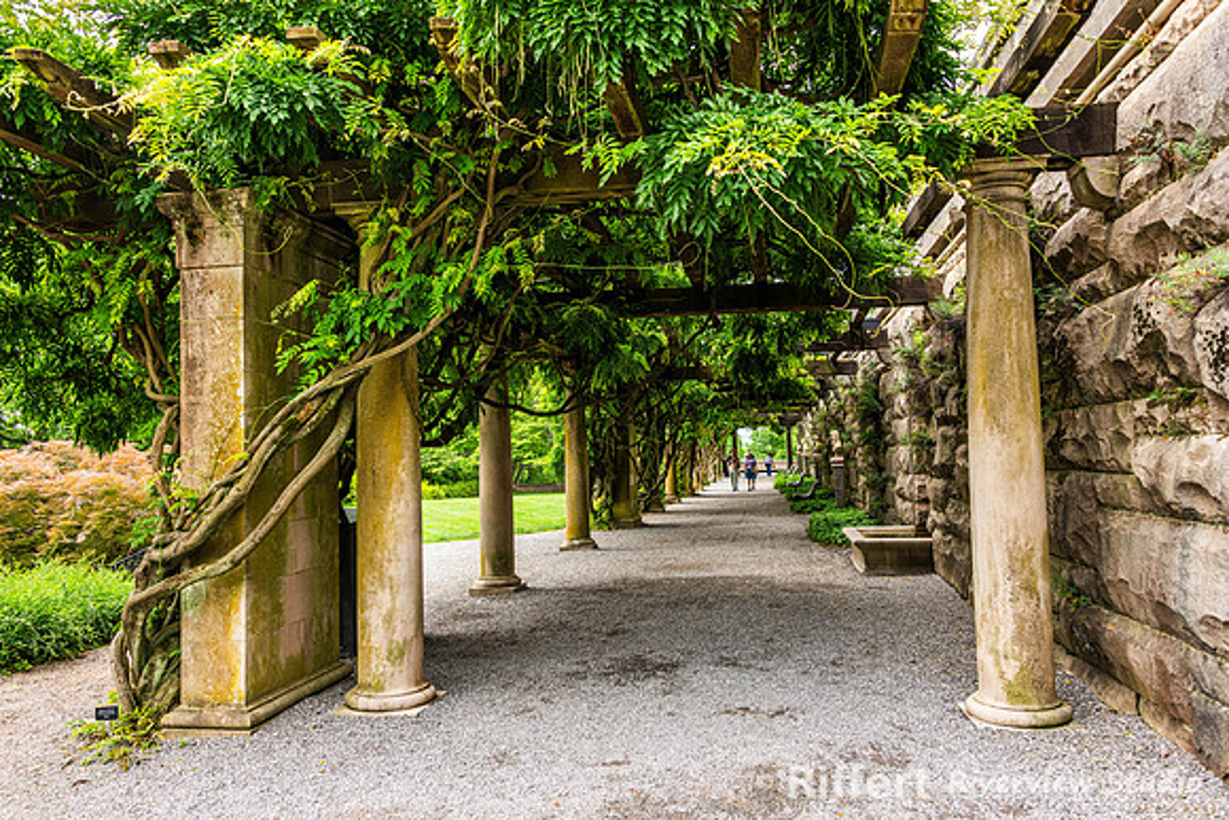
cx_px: 614
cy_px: 410
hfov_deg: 65.5
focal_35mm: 28
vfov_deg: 46.4
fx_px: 956
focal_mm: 28
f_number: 8
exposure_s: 1/160
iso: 360
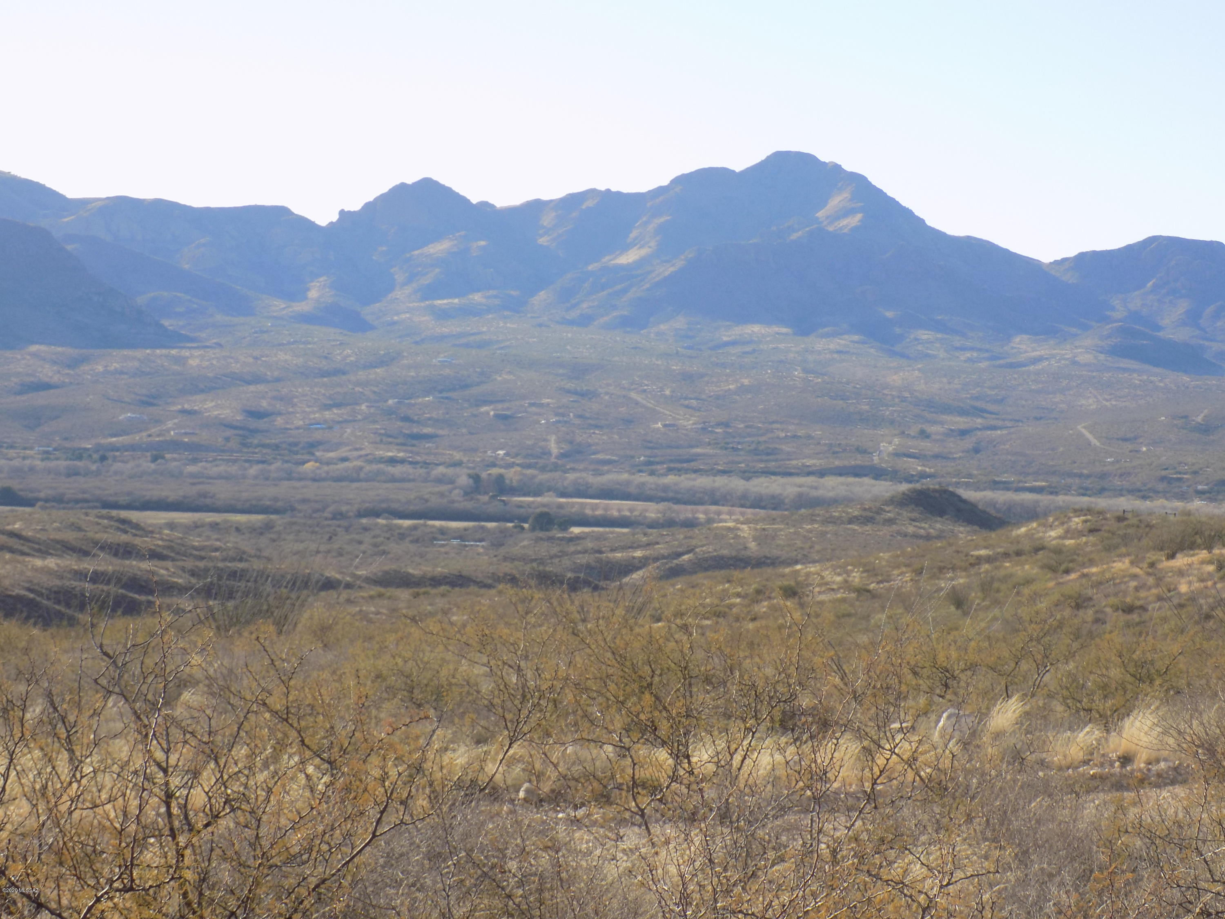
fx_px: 3787
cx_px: 612
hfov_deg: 18.4
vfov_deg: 13.8
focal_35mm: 107
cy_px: 460
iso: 80
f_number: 4.7
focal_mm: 19.1
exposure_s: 1/320
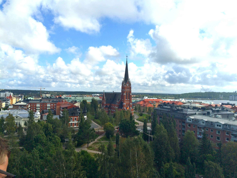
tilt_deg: +0.8
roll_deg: +0.0
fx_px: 199
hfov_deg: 61.7
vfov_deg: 48.2
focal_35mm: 29
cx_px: 118
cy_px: 89
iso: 32
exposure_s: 1/3425
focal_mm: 4.15
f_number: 2.2
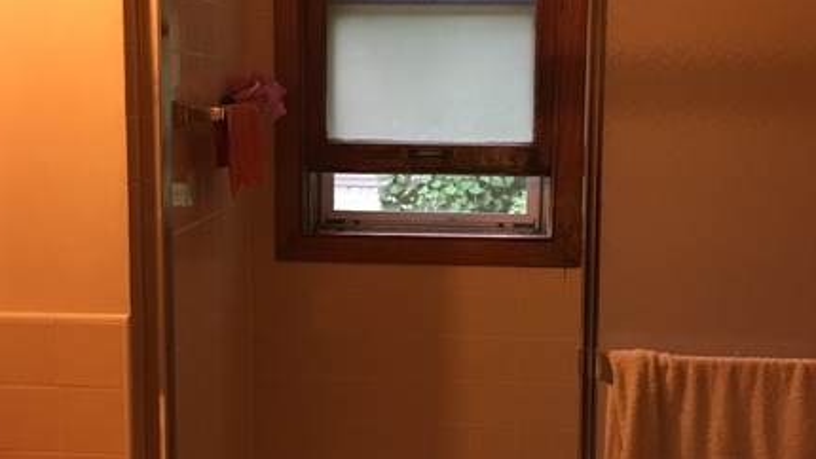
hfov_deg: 43.7
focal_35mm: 47
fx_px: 1017
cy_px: 207
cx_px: 423
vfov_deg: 25.4
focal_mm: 4.15
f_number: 2.2
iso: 160
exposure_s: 1/30
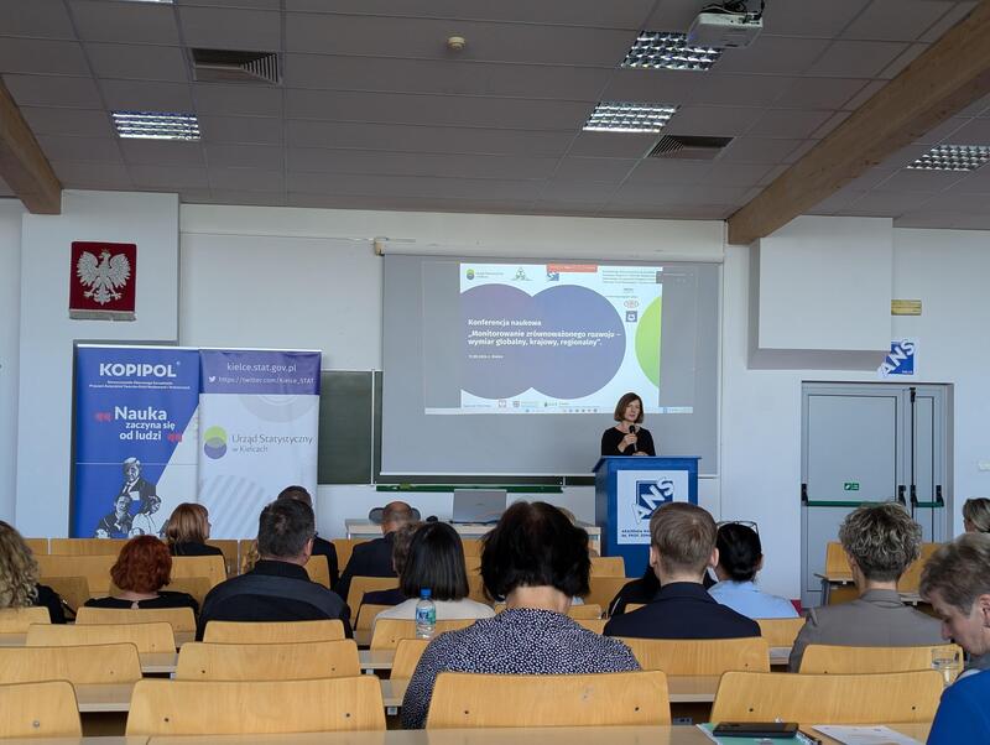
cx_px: 495
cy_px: 372
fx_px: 1374
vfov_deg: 30.3
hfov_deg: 39.6
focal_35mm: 48
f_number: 1.85
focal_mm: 6.81
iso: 60
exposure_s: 1/27.7
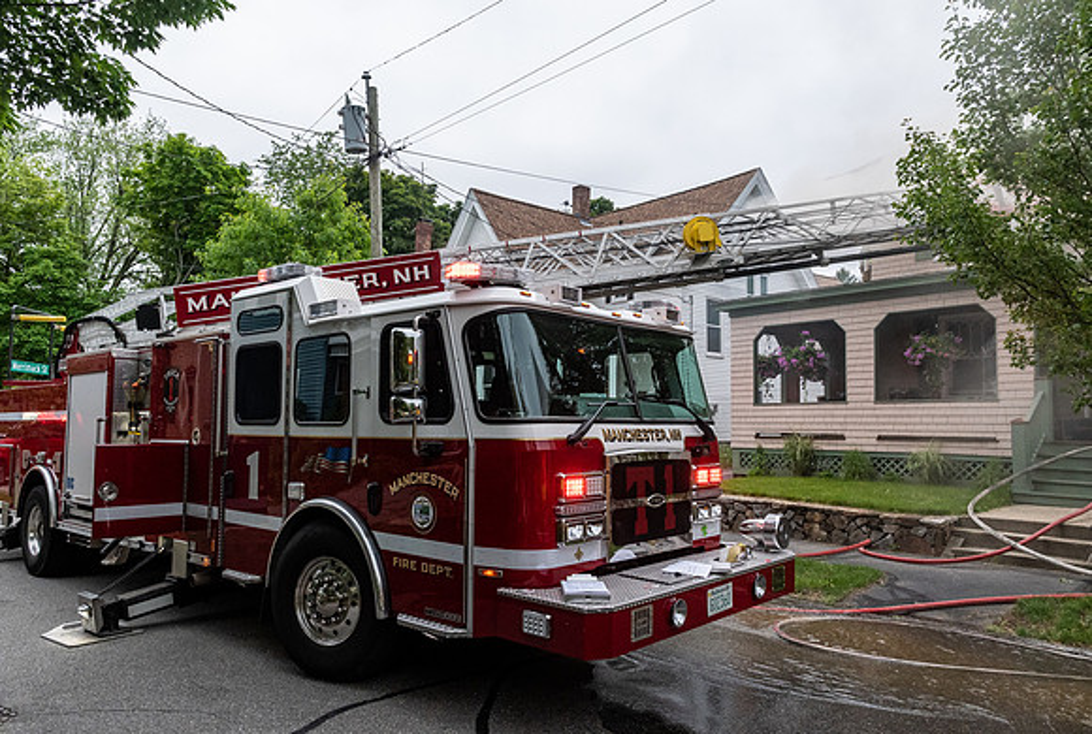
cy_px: 378
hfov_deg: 70.5
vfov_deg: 50.9
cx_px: 519
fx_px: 772
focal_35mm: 25
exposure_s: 1/1250
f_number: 6.3
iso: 1000
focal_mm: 16
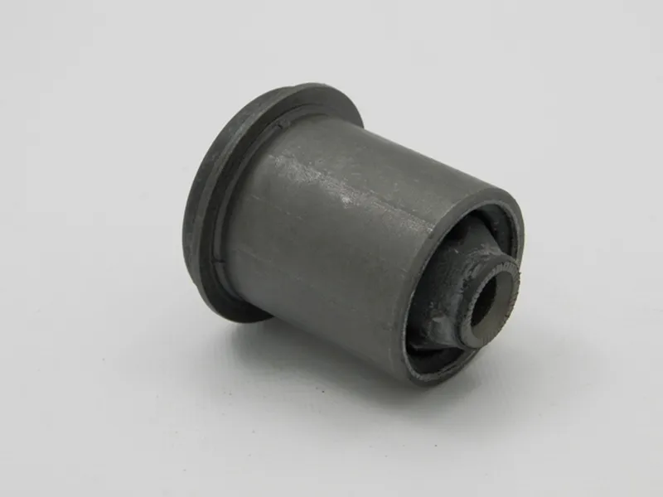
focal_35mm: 82
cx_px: 332
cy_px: 248
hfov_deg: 23.8
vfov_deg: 18.0
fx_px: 1571
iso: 200
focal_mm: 14.6
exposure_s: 1/160
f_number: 4.2
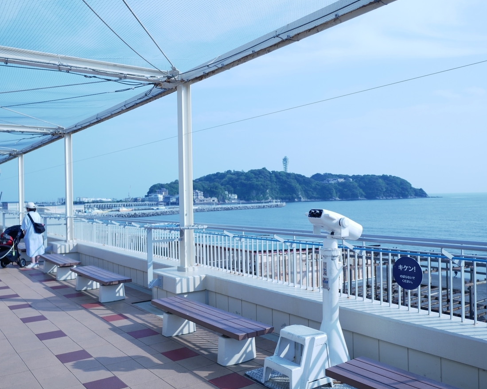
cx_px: 230
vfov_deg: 45.8
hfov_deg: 55.6
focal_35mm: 32
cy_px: 198
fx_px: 461
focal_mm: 15
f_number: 2.5
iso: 200
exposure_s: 1/4000
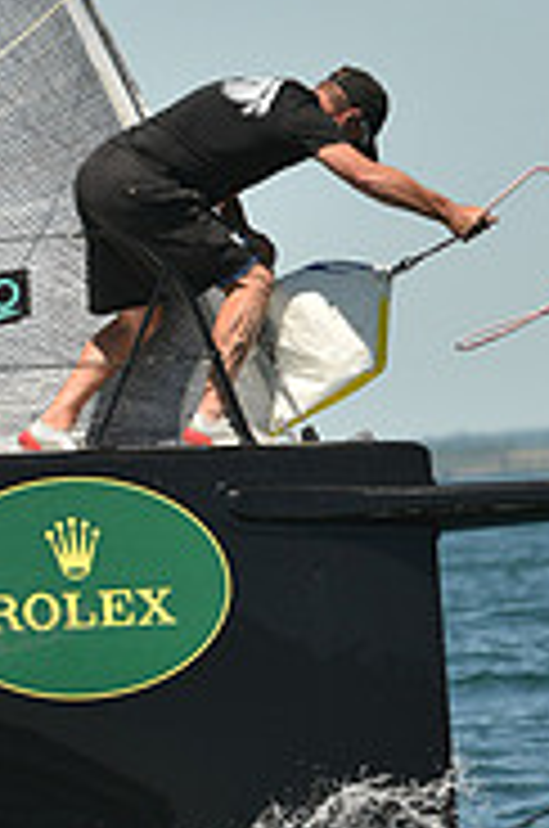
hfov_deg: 1.7
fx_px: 18138
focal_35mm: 790
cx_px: 326
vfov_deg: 2.6
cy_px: 387
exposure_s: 1/1250
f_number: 6.3
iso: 250
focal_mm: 250
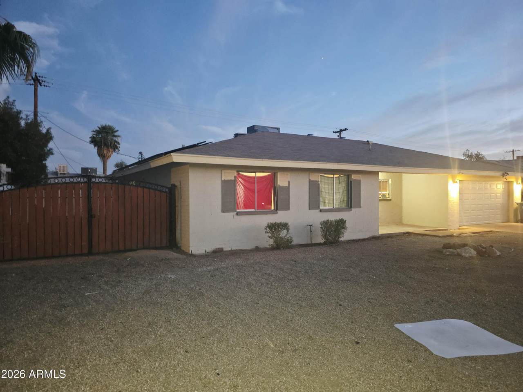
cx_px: 262
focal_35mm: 23
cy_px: 196
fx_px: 347
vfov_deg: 58.9
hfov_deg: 73.9
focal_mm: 6.3
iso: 500
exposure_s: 1/12
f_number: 1.7
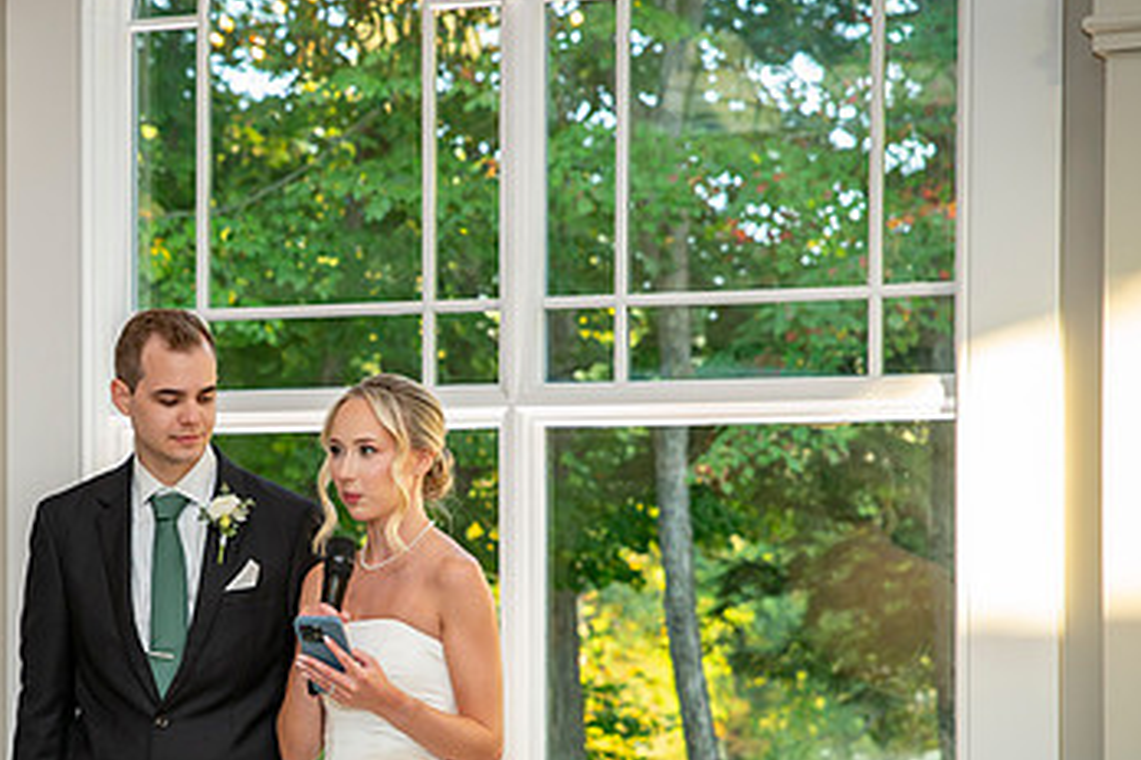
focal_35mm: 121
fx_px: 3835
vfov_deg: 11.3
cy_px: 560
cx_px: 262
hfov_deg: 16.8
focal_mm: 70
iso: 800
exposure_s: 1/125
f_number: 4.5
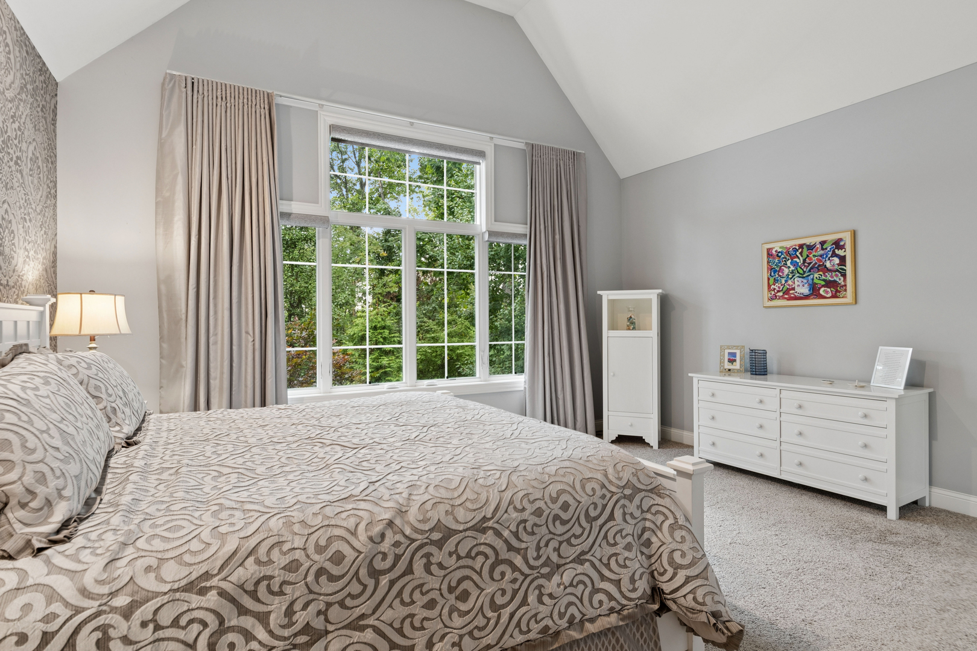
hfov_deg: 90.0
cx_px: 488
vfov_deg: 67.4
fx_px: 488
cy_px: 326
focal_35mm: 18
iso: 250
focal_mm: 12
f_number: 8
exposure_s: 1/6
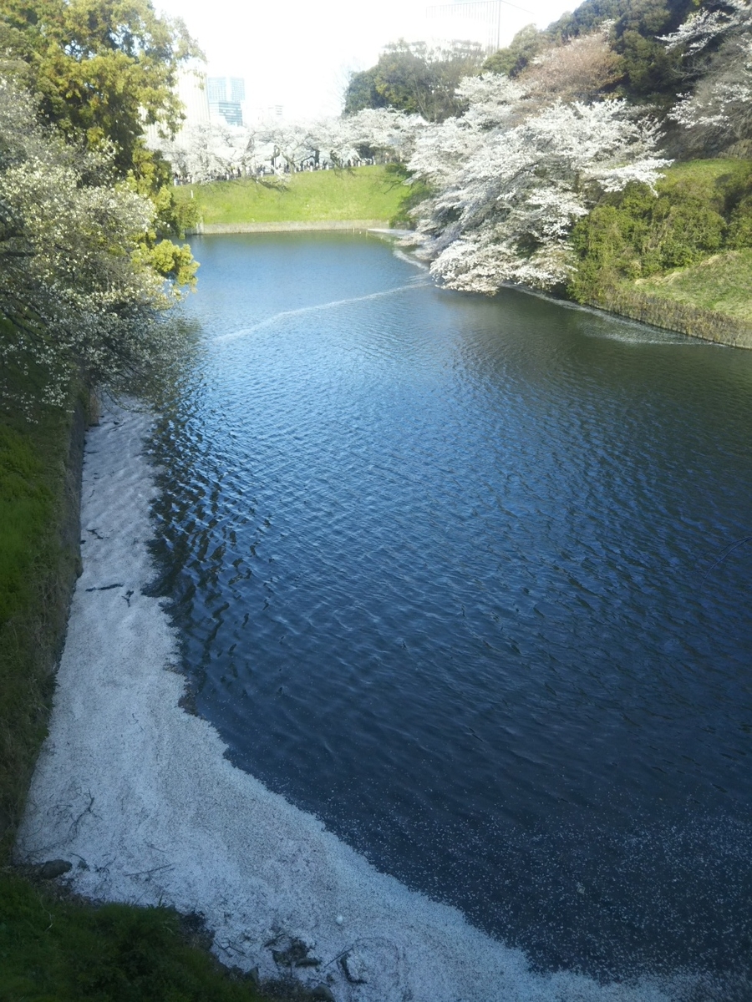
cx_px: 376
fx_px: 869
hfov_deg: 46.8
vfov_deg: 60.0
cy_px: 501
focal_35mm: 30
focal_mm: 4
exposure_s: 1/232
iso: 25
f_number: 2.2
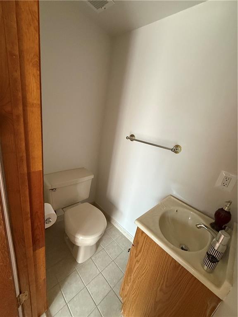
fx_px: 128
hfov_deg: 85.7
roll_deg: -9.4
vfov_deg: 102.1
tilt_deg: -18.0
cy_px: 158
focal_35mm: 14
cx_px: 119
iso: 400
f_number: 2.2
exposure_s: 1/60
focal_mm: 2.22
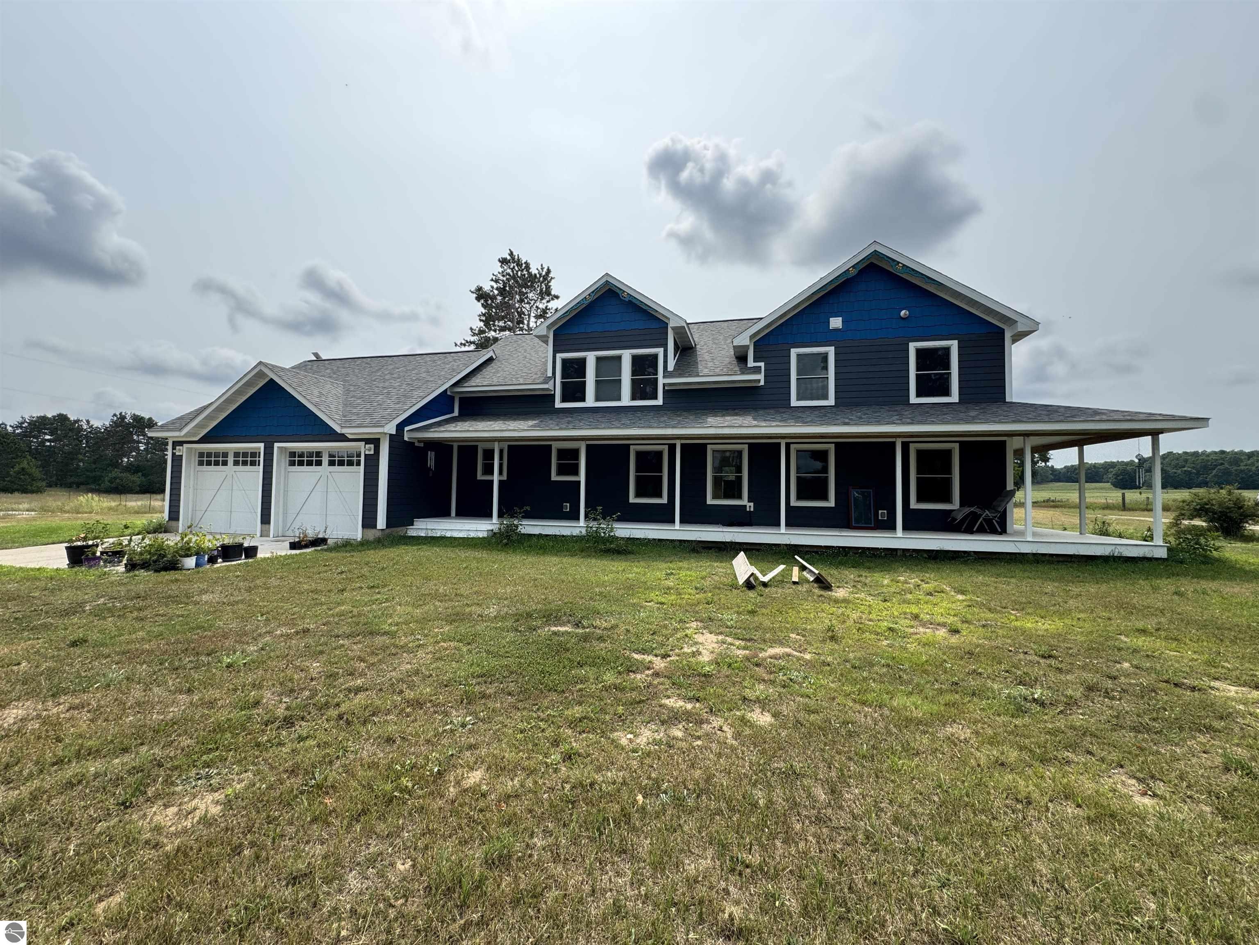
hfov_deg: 102.1
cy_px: 472
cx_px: 630
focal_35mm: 14
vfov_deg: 85.7
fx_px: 509
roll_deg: -1.0
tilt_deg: +1.3
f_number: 2.2
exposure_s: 1/879
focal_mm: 2.22
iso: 40
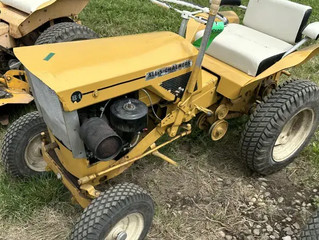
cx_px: 145
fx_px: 350
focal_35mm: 38
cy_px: 140
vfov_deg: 37.6
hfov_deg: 48.9
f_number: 1.78
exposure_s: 1/2732
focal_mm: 6.86
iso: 80
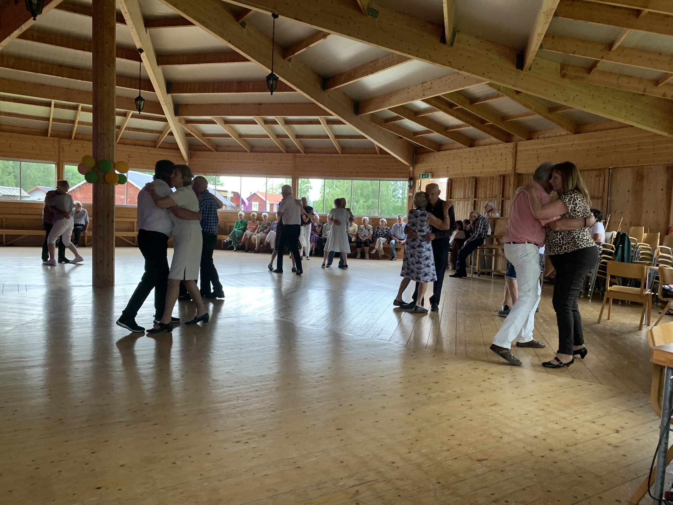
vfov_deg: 53.1
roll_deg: -1.5
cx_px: 336
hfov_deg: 67.3
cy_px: 252
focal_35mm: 26
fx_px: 505
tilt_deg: -4.6
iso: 200
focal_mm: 4.25
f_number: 1.8
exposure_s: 1/60
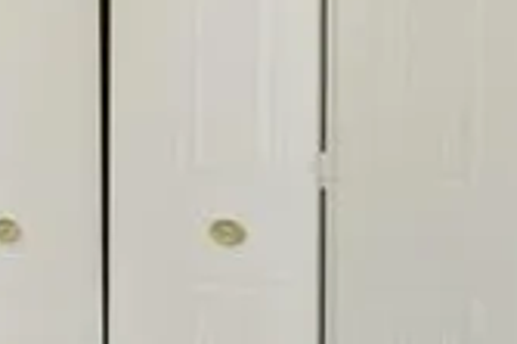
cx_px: -923
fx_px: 1234
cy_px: 127
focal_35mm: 86
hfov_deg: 12.6
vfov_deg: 15.8
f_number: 8
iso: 200
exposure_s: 1/8
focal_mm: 14
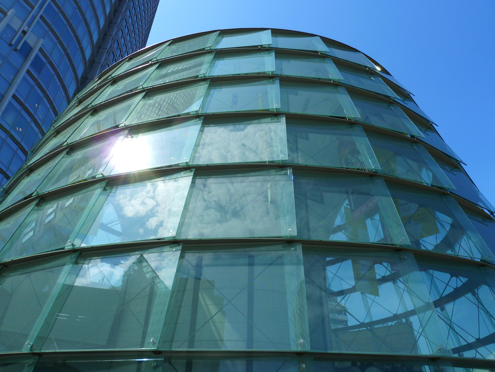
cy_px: 186
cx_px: 248
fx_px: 357
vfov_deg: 54.9
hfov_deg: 69.4
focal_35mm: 25
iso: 80
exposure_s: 1/400
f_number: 4.5
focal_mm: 4.1
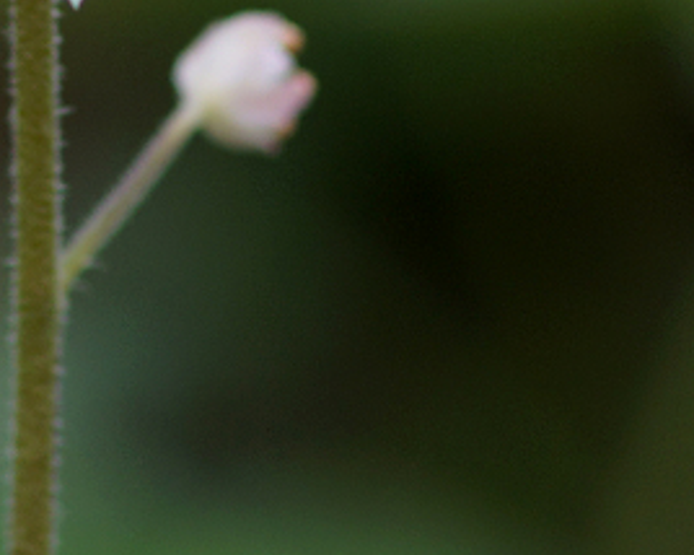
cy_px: -423
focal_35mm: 631
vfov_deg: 2.4
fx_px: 12951
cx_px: 18
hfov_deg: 3.1
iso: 100
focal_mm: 100
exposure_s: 1/200
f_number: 3.2
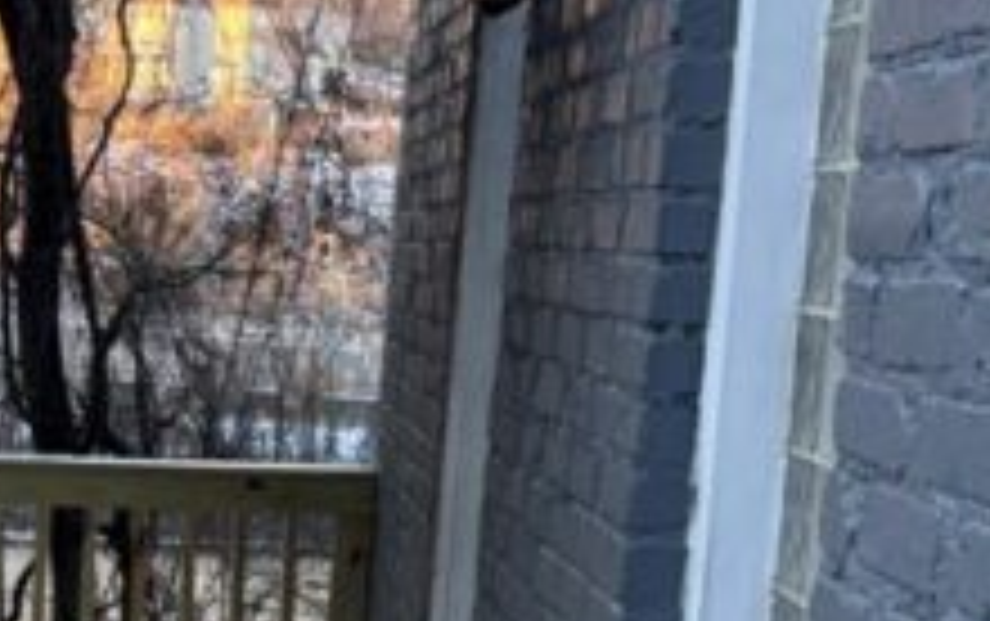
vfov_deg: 13.0
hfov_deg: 20.0
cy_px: 590
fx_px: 2701
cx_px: -36
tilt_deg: -8.0
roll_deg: -3.3
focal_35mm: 100
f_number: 1.6
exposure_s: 1/121
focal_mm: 5.96
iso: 80
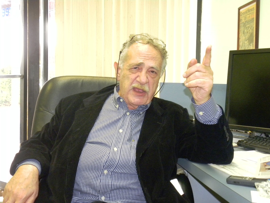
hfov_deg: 36.8
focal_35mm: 52
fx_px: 406
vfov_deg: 28.0
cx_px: 135
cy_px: 102
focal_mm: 9.2
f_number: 3.5
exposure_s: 1/30
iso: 400
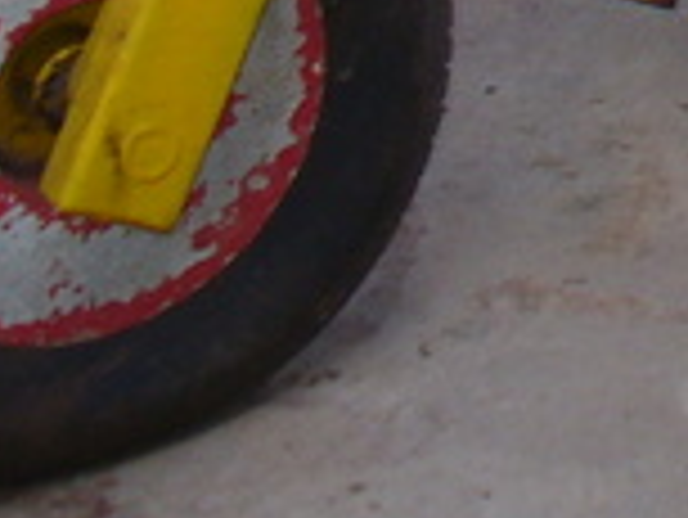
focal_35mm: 193
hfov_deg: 9.3
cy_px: -820
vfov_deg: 7.1
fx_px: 3839
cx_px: 1569
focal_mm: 6.1
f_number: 2.8
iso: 80
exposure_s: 1/320
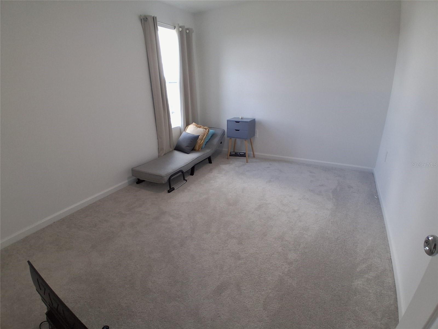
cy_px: 164
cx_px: 219
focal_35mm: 17
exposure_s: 1/60
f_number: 2.2
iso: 125
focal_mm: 1.4
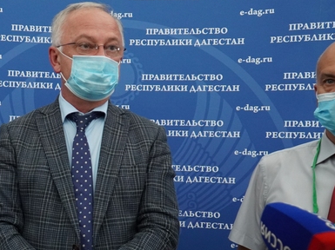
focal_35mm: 57
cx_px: 68
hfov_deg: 32.9
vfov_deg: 25.4
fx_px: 551
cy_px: 179
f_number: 4
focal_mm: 19
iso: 2000
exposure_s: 1/80
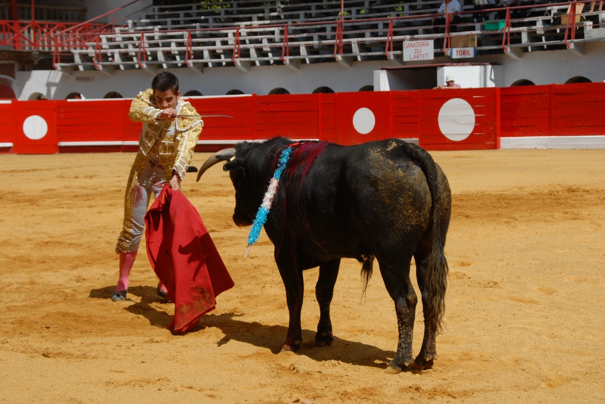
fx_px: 1514
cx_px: 302
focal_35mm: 90
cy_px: 202
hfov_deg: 22.6
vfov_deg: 15.2
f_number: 8
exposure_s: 1/350
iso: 100
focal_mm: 60
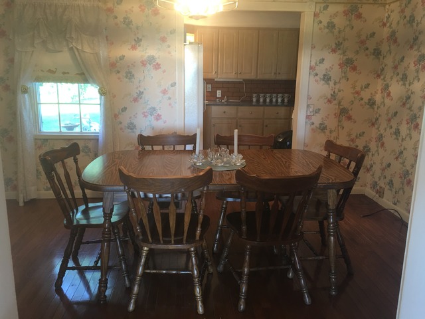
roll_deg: -0.4
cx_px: 212
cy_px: 160
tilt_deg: -10.9
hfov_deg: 61.7
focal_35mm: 29
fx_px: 356
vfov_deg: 48.2
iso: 40
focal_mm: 4.15
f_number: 2.2
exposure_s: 1/15
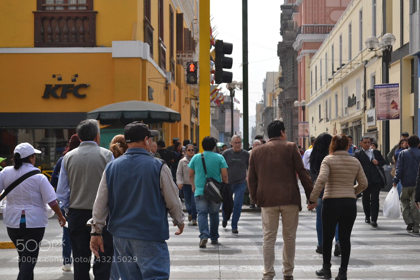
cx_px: 210
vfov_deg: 21.6
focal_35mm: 63
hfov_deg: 31.9
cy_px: 140
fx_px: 735
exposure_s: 1/800
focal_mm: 42
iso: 200
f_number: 5.6
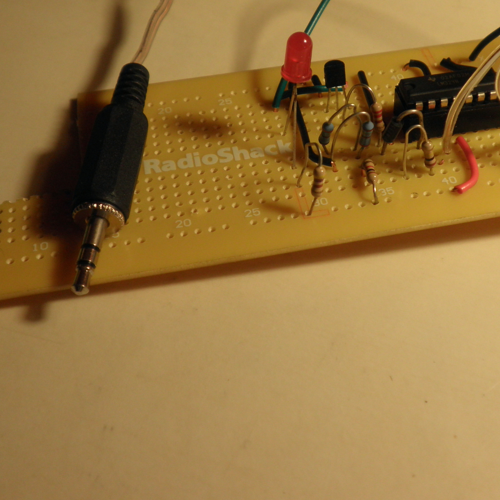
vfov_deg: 34.4
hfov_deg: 34.6
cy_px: 167
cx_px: 279
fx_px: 801
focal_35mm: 49
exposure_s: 1/40
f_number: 2.8
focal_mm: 5.5
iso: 80
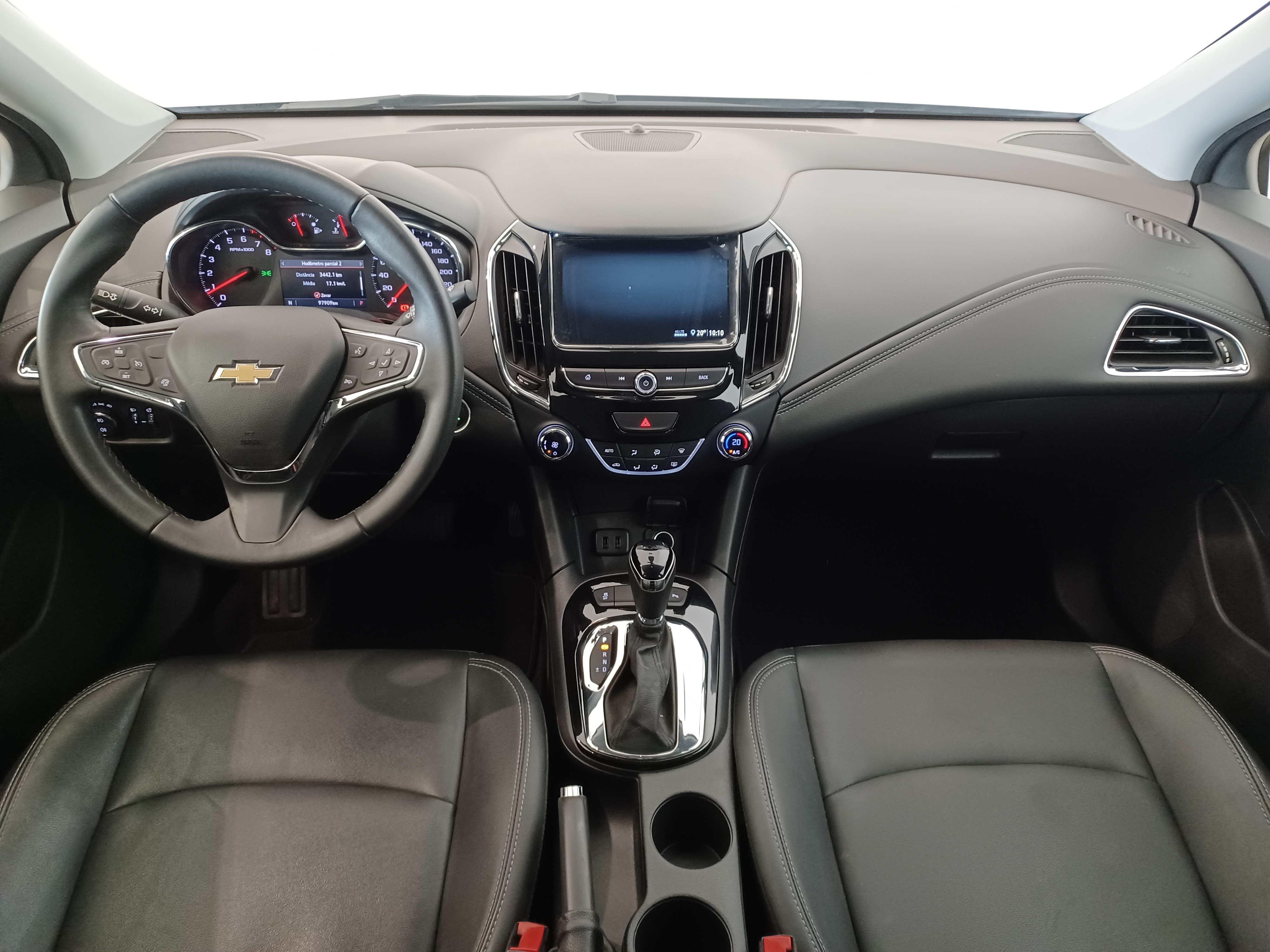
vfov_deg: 54.9
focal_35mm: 25
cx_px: 635
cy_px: 476
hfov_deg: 69.4
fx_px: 917
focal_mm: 4.6
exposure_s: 1/24
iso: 500
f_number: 1.8
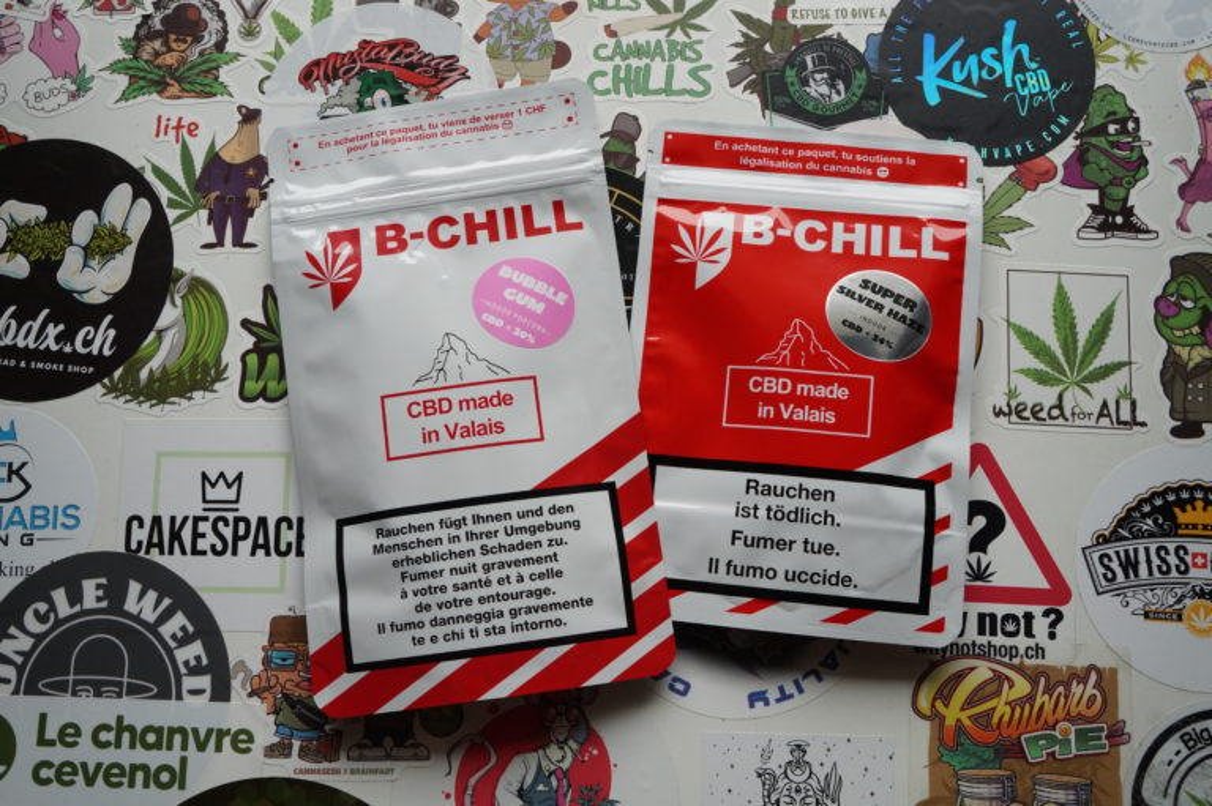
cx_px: 606
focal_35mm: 32
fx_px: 1060
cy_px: 403
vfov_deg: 41.7
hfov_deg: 59.5
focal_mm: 21
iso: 800
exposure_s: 1/125
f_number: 7.1
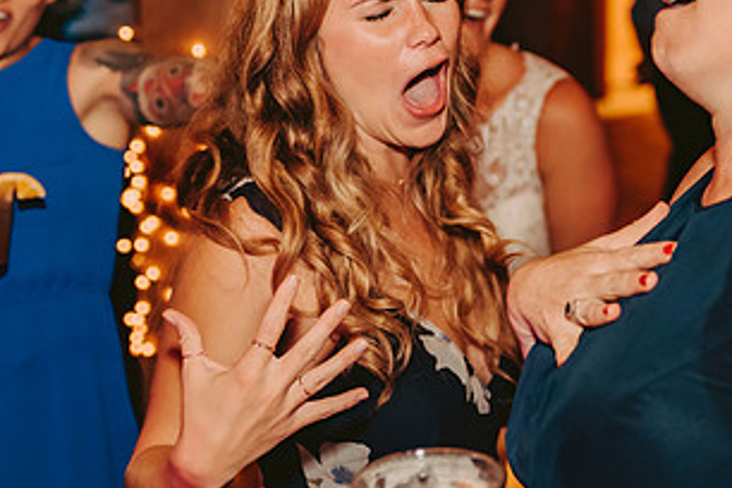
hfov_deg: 22.4
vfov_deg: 15.0
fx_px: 1850
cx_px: 428
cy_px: 142
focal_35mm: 91
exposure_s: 1/125
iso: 1250
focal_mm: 48
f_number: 2.8
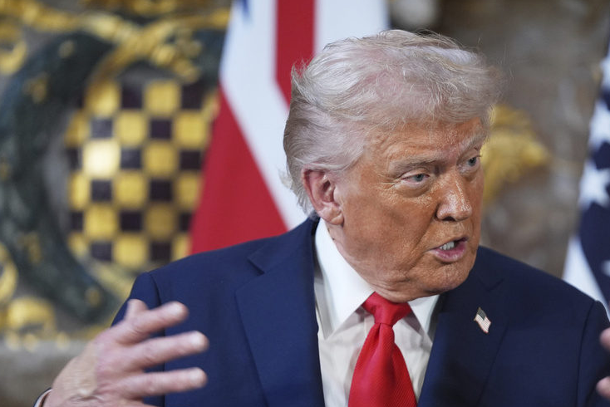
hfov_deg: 7.4
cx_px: 410
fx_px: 4729
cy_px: 275
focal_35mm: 279
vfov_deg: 4.9
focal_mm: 200
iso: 2000
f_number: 2.8
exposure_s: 1/250
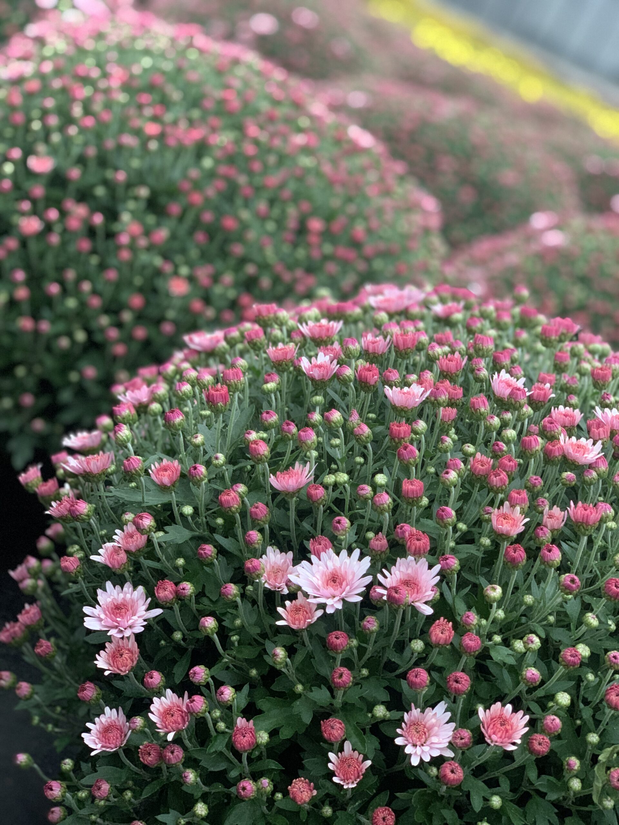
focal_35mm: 52
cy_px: 412
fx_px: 1240
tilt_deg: -18.3
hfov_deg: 28.0
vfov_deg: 36.8
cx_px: 310
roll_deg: -25.6
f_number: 2.4
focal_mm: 6
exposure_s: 1/60
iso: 250
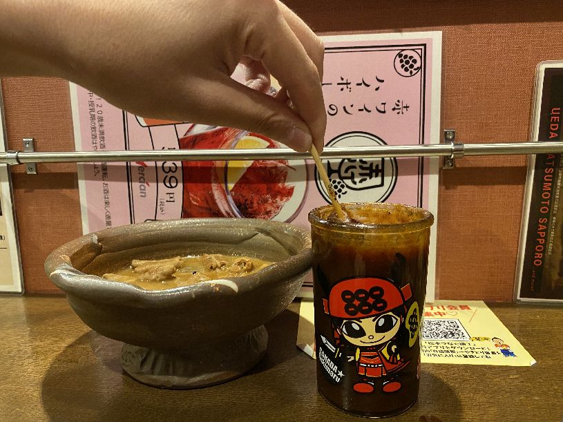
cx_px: 282
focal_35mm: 26
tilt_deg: -9.8
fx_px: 423
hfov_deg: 67.3
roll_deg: +0.7
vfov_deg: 53.1
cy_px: 211
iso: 320
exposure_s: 1/40
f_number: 1.8
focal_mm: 4.25
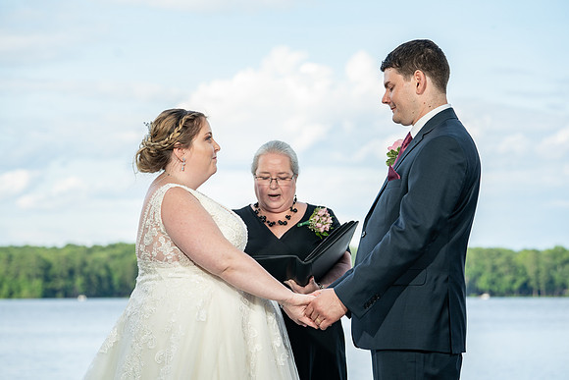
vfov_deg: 11.8
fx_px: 1834
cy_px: 190
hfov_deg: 17.6
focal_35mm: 116
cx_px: 284
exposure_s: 1/200
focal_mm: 116
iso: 100
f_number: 5.6
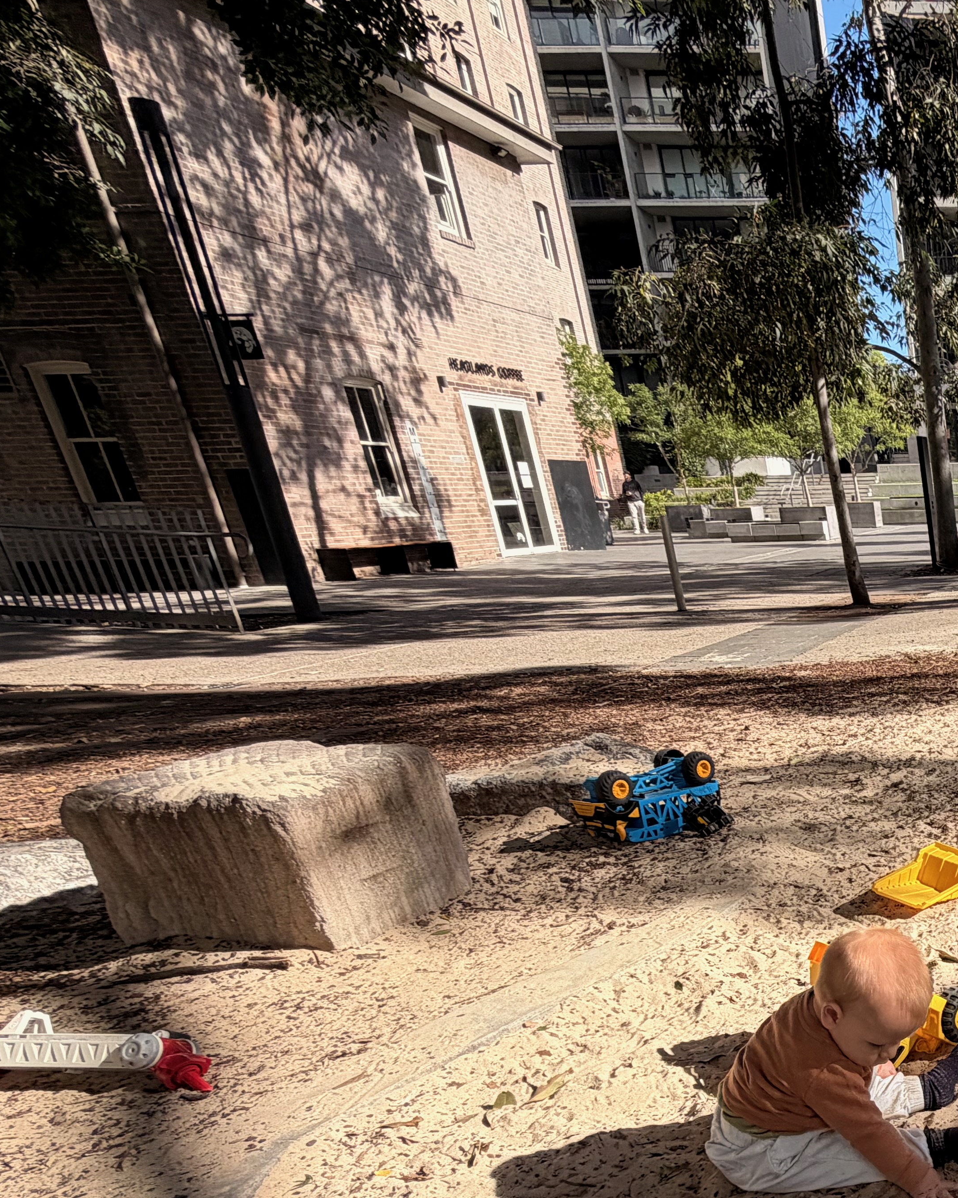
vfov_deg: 56.8
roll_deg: +1.6
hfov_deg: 36.9
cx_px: 1176
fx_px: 1028
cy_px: 926
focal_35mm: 29
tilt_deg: -22.9
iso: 40
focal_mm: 2.22
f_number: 2.2
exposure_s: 1/760
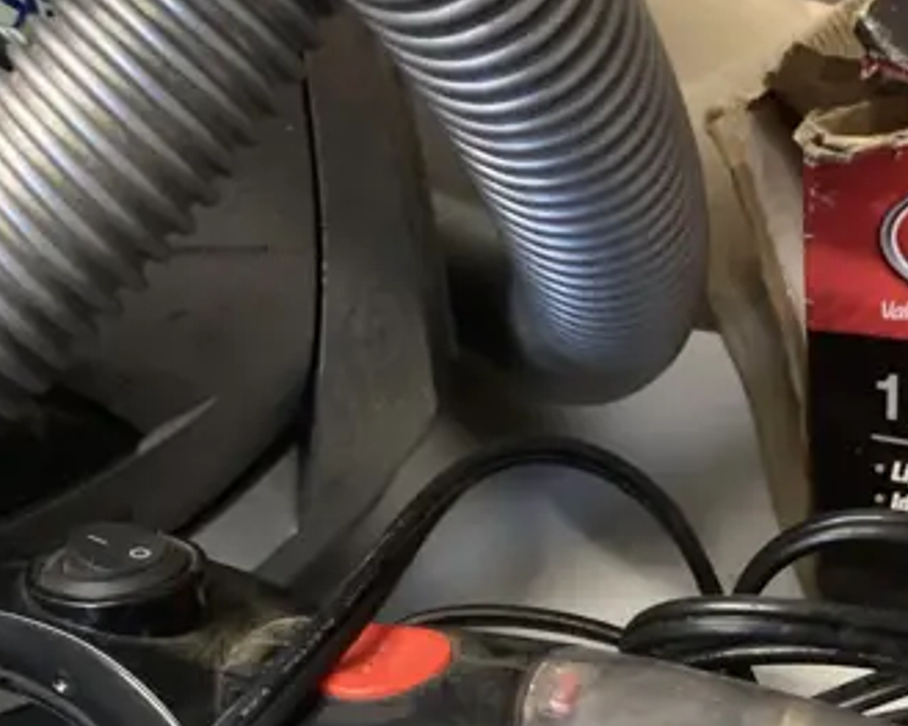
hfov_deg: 22.4
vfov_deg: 16.4
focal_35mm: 85
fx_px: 2284
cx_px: 604
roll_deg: +3.3
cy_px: 1093
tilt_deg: -42.4
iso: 80
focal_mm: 3.99
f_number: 1.8
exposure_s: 1/50
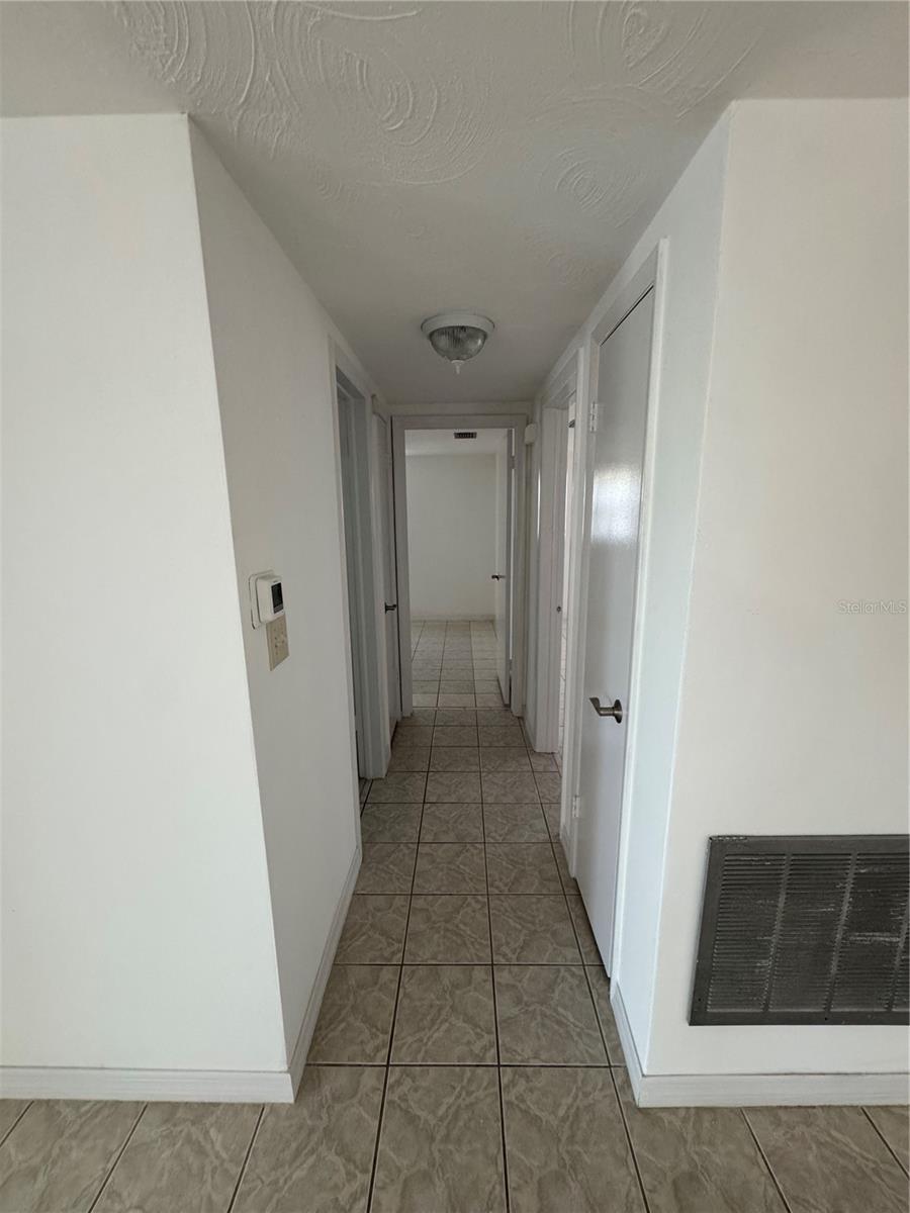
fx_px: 491
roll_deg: +1.8
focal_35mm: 14
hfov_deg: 85.7
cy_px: 606
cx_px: 455
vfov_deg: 102.1
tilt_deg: -10.7
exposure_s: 1/120
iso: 320
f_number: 2.2
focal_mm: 2.22
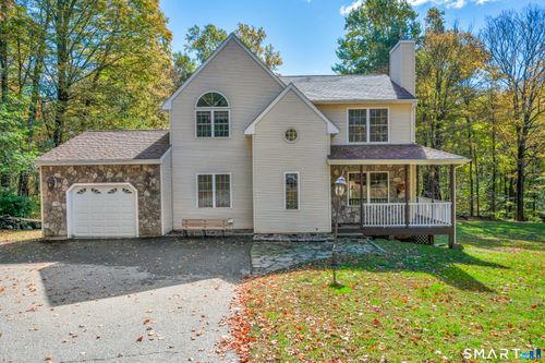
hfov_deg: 77.3
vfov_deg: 56.1
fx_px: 340
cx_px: 272
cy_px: 182
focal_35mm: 22
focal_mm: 22.5
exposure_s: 1/1250
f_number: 7.1
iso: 320
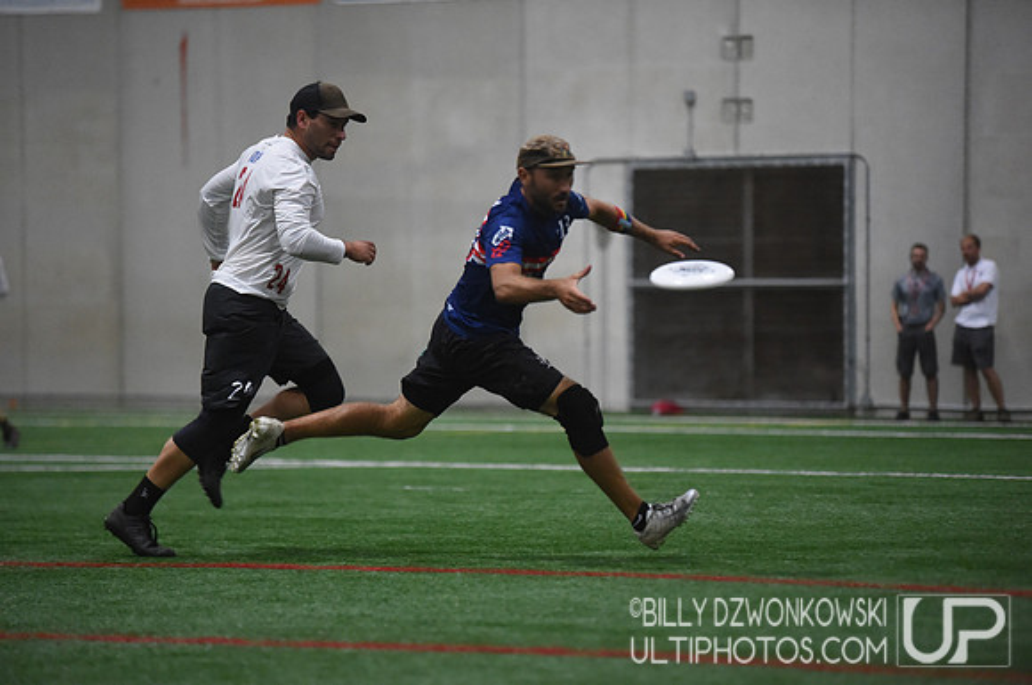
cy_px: 342
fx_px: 5296
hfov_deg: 11.1
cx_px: 516
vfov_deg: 7.4
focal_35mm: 185
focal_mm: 185
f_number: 2.8
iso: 10000
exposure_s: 1/640
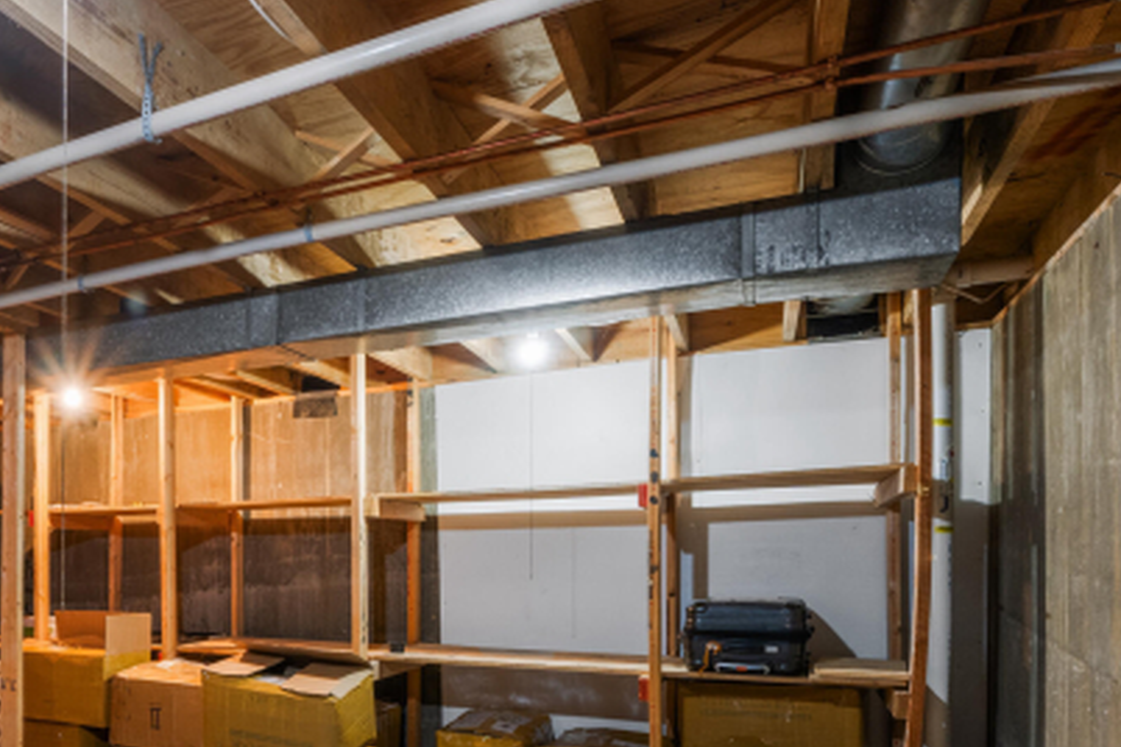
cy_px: 569
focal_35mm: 29
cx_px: 212
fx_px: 915
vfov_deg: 42.9
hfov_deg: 57.8
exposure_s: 2
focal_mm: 10.5
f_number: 9
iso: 400
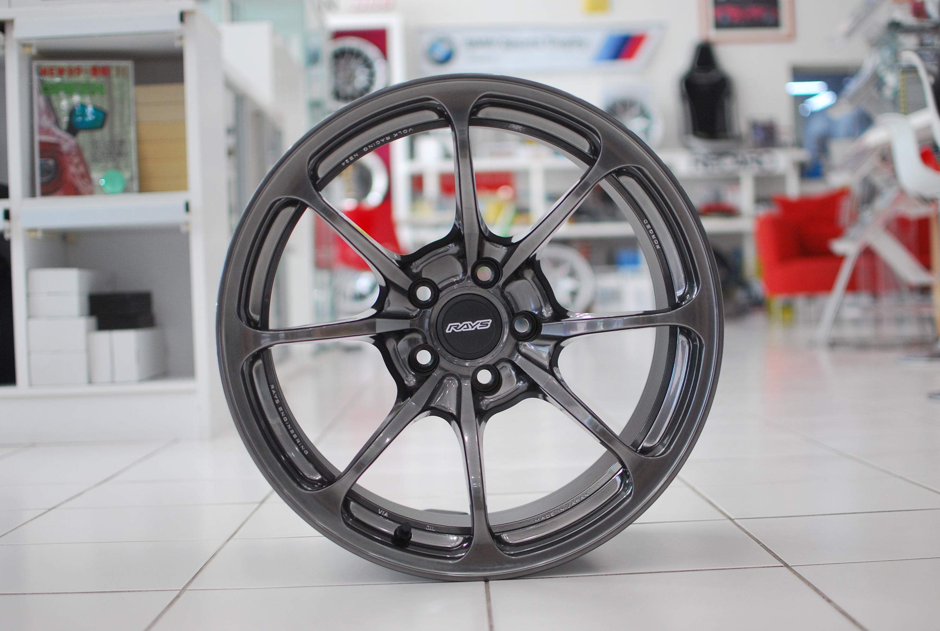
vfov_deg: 25.9
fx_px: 1374
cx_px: 470
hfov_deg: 37.8
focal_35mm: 52
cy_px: 316
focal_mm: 35
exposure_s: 1/1000
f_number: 1.8
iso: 400
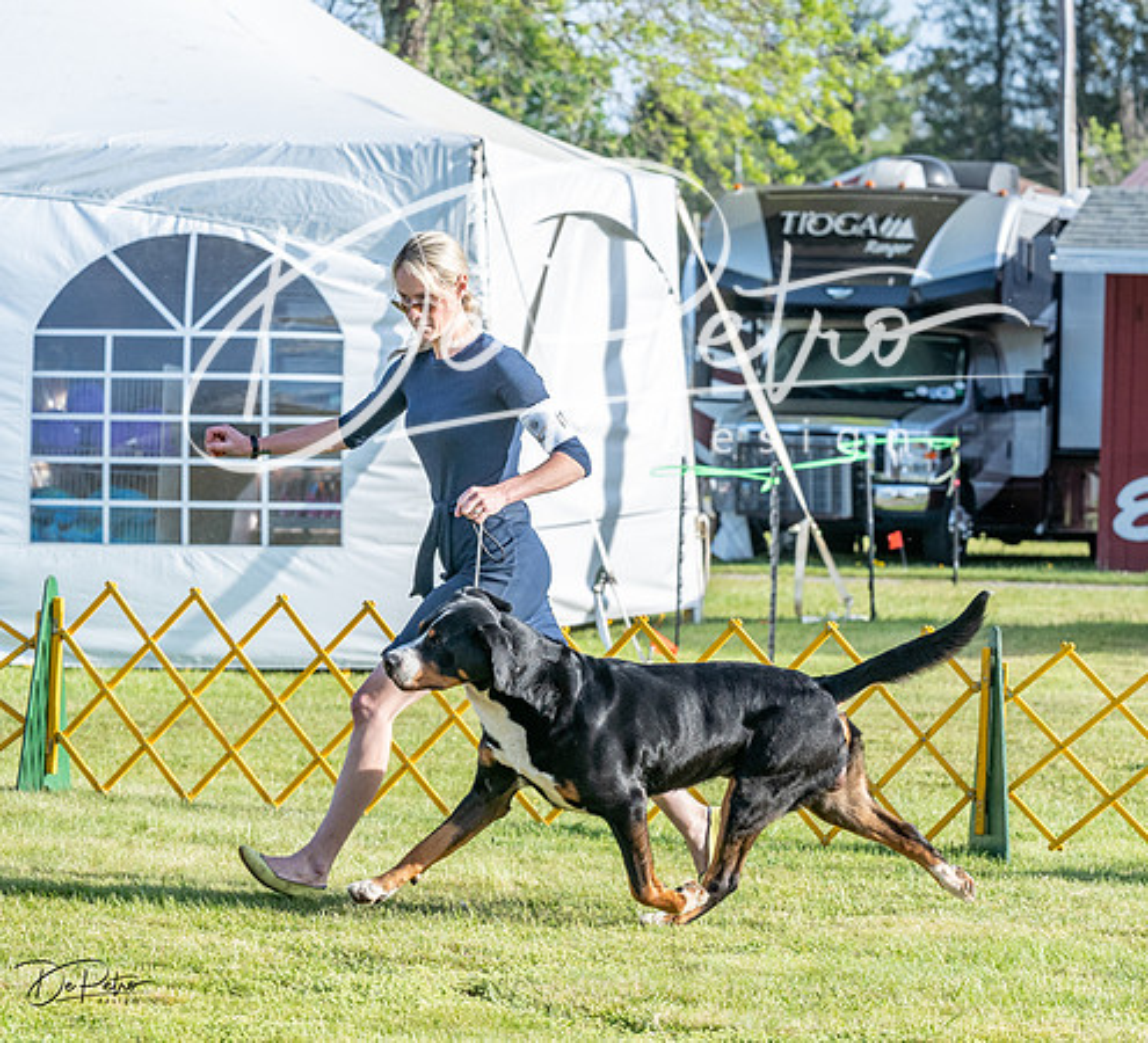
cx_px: 540
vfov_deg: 10.0
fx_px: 5967
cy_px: 579
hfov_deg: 11.0
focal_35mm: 166
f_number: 6.3
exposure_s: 1/1250
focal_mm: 117
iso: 800
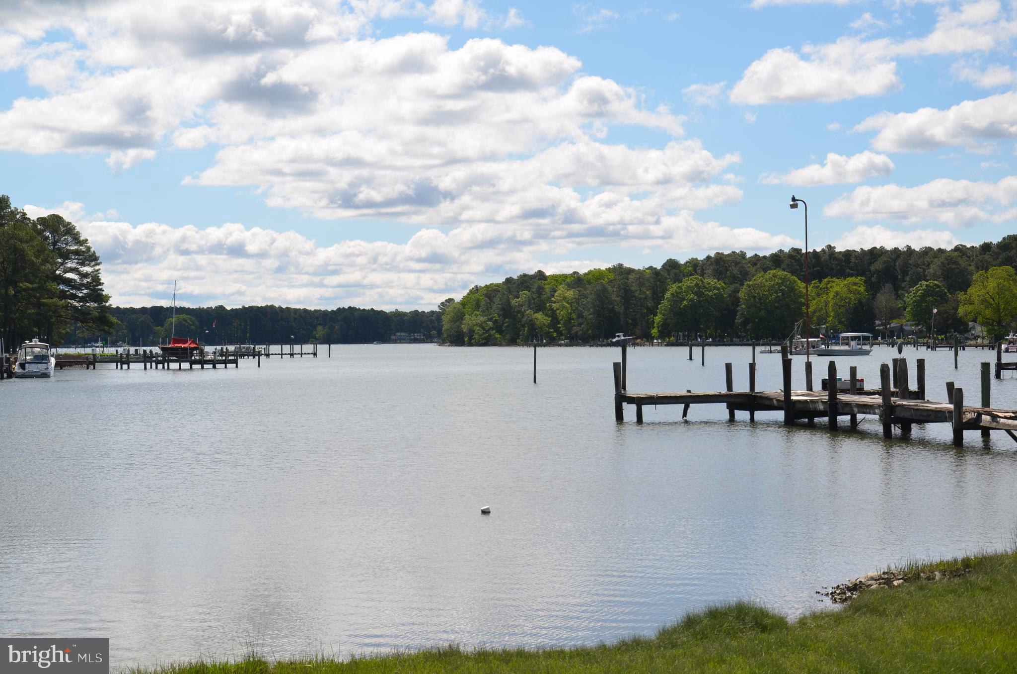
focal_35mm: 72
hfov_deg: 28.1
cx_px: 508
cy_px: 337
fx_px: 2030
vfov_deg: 18.8
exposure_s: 1/320
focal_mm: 48
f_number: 9
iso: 100
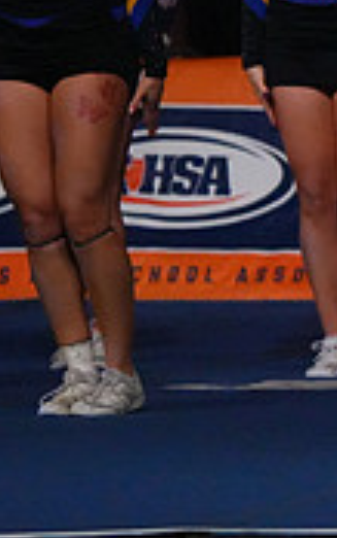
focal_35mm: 646
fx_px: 9477
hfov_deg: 2.0
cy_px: -14
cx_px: 866
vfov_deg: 3.2
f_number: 5.6
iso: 16000
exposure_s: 1/1250
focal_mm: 190
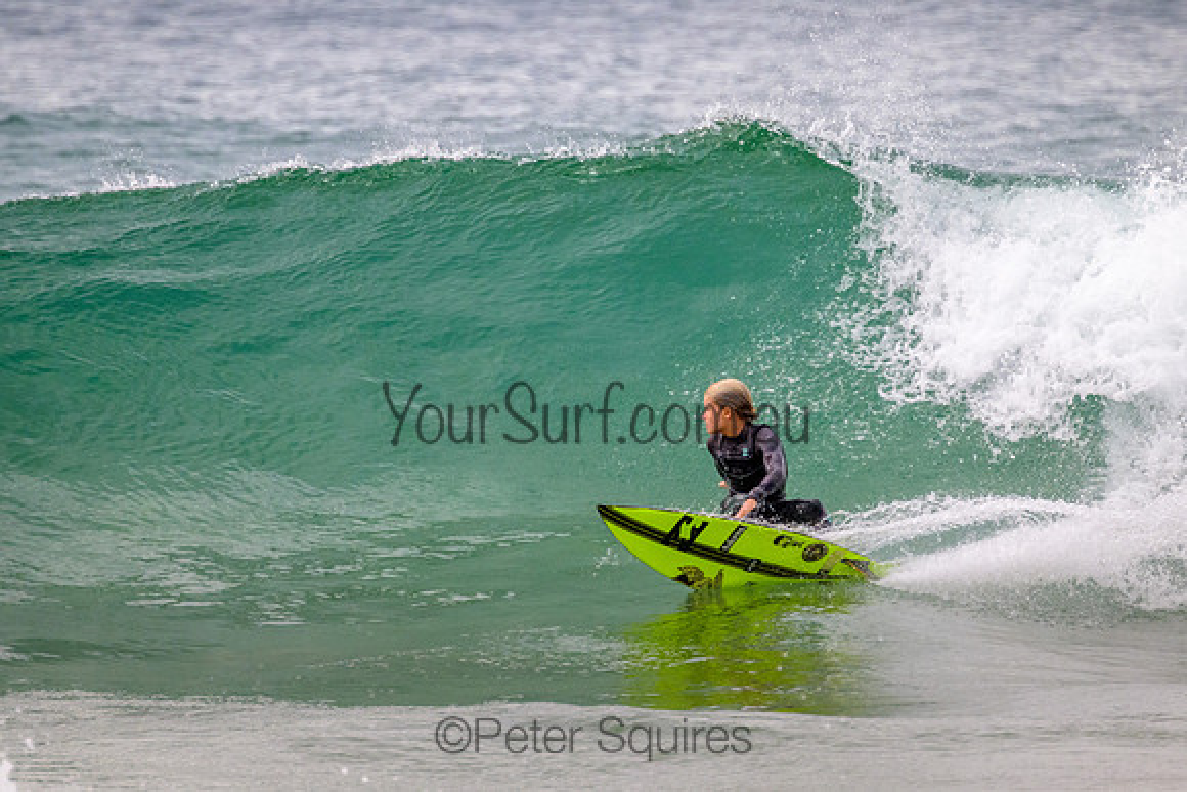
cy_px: 329
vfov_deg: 1.5
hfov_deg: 2.2
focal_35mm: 936
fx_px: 30864
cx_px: 632
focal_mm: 800
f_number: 11
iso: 2500
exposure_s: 1/2000
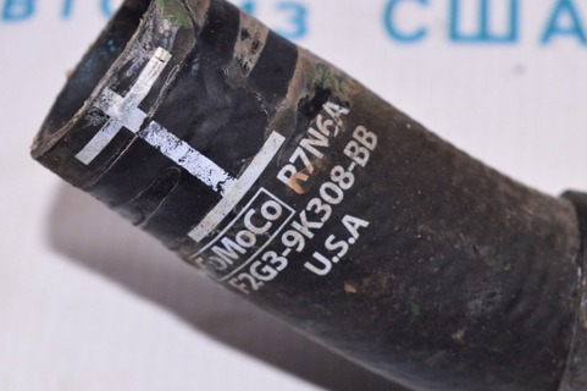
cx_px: 315
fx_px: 1787
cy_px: 240
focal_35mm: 110
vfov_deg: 12.5
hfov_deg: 18.7
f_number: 8
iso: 1600
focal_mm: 55
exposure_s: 1/200
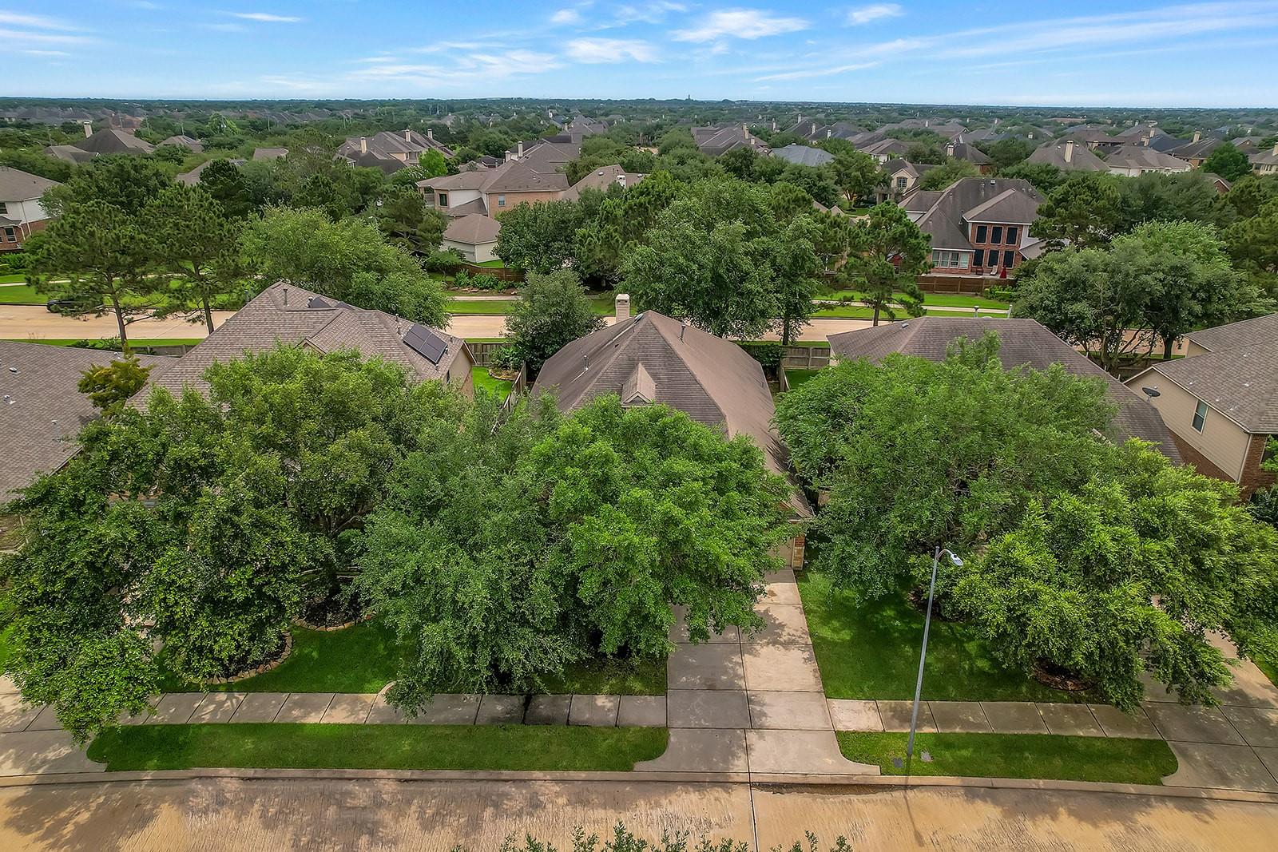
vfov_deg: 57.2
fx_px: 781
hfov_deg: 78.6
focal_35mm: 22
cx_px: 639
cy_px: 426
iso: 100
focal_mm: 8.38
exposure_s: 1/180
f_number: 2.8
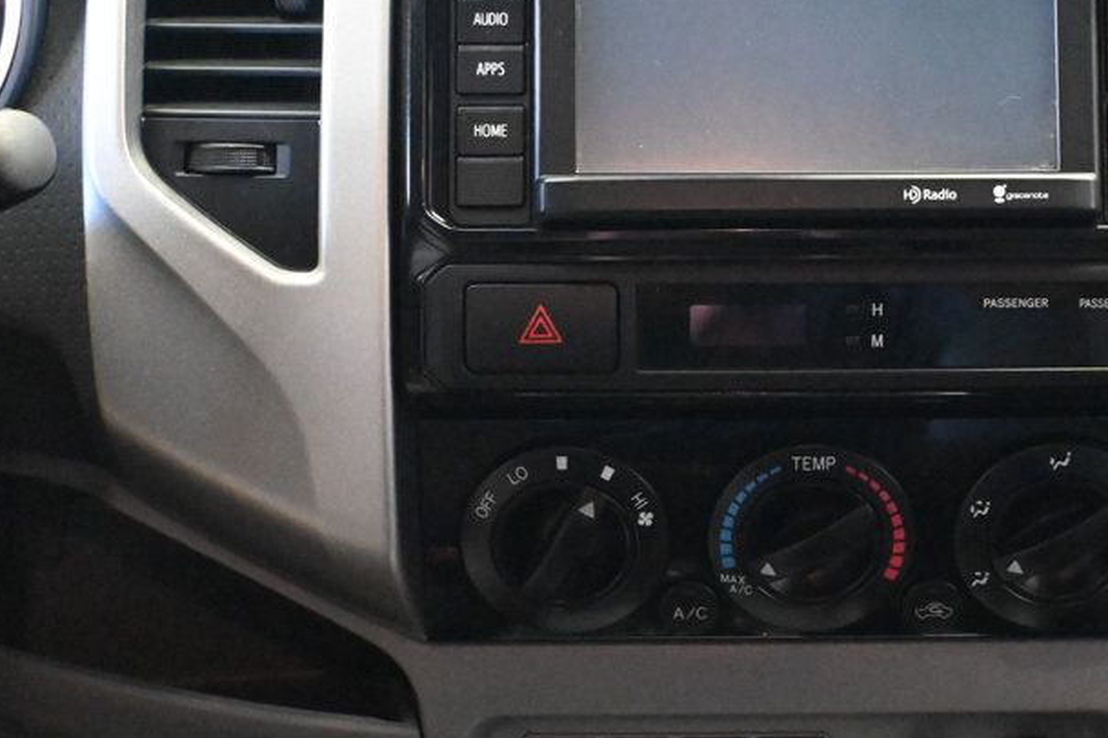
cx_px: 788
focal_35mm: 79
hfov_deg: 25.3
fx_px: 2444
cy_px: 287
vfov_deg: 17.2
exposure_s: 1/50
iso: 12800
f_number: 5
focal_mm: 31.5
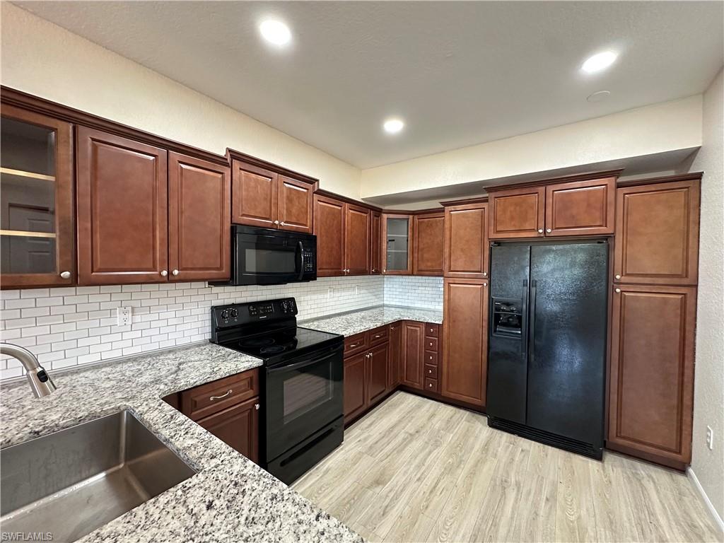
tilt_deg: -1.8
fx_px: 293
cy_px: 272
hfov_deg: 102.1
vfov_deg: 85.7
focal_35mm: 14
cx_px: 362
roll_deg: -1.0
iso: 400
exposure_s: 1/60
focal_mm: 2.22
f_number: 2.2
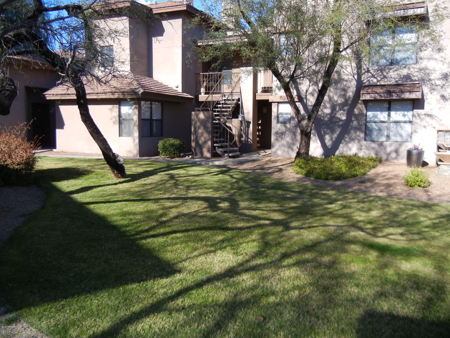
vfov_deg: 46.8
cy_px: 169
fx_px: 390
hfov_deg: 60.0
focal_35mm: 30
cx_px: 225
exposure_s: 1/763
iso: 160
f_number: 3.5
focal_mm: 5.4
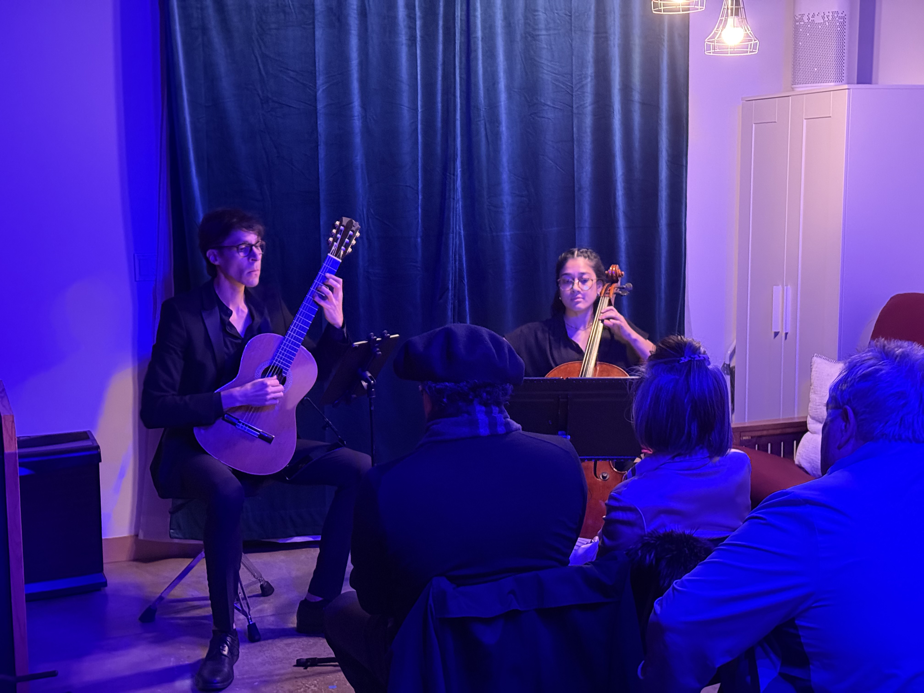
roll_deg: +0.4
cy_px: 346
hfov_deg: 39.7
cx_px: 462
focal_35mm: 48
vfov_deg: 30.3
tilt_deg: -7.8
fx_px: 1281
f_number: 1.78
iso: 640
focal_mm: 6.76
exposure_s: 1/20
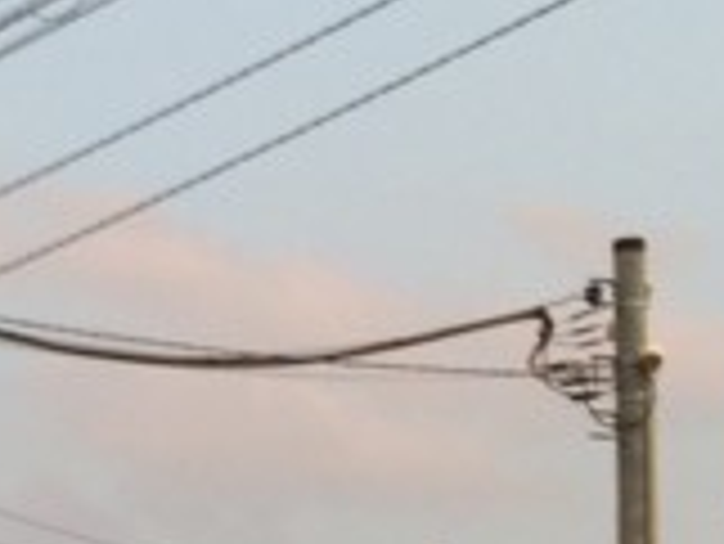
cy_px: 854
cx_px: -800
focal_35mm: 184
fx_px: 3851
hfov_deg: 9.9
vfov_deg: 7.9
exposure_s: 1/40
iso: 40
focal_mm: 4.15
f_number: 2.2
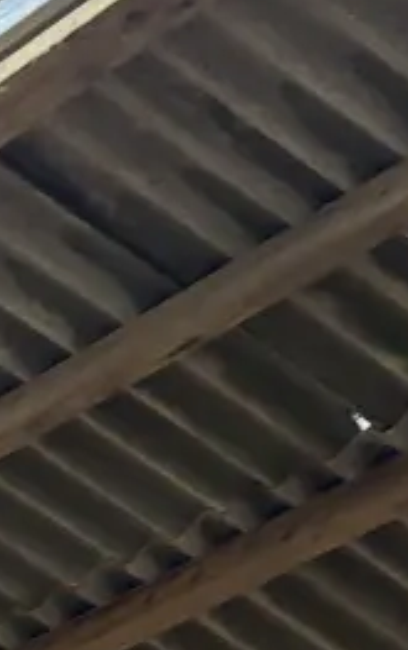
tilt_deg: +31.4
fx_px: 3566
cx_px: -722
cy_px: 643
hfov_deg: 6.1
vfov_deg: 10.3
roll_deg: -6.4
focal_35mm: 201
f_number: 1.6
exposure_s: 1/121
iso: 64
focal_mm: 5.96
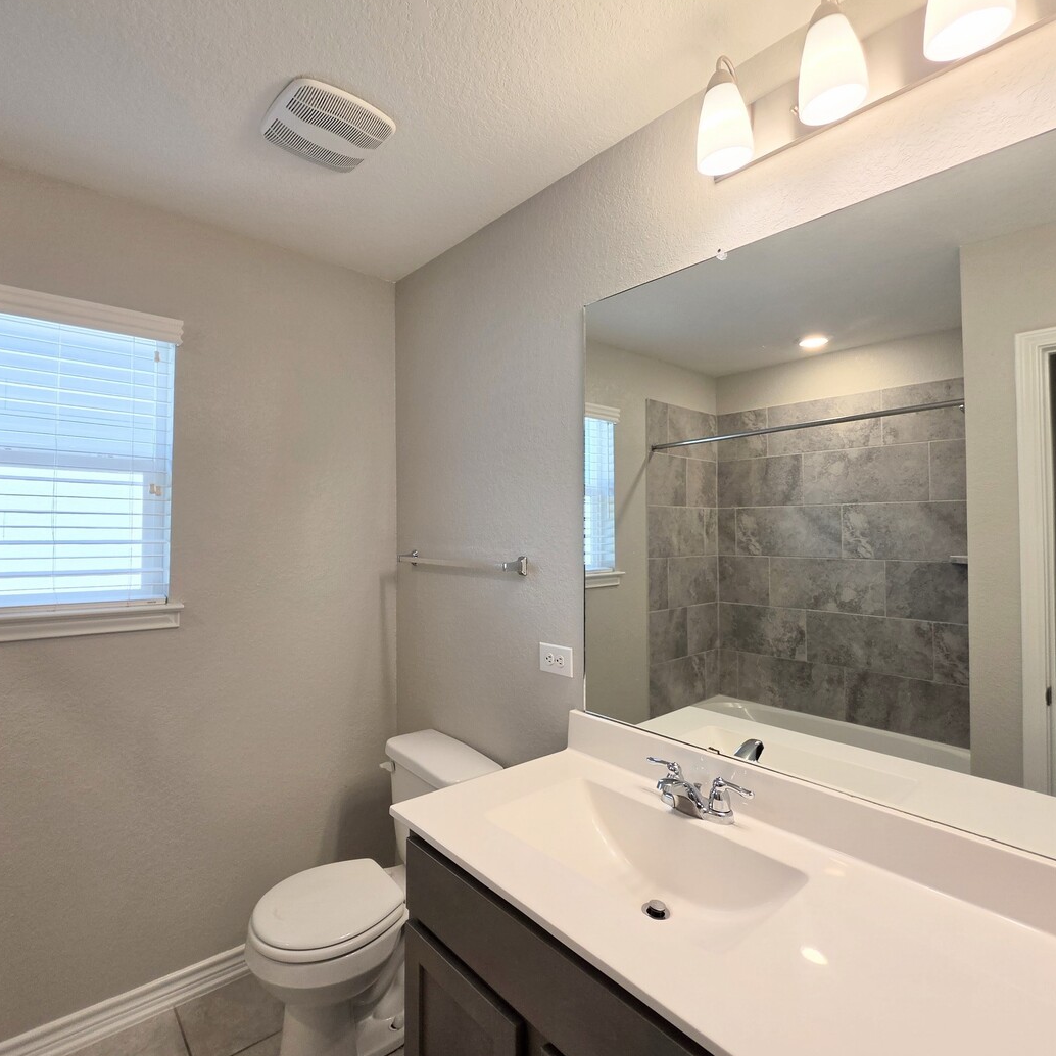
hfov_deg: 87.2
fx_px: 552
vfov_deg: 87.4
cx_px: 478
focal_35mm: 16
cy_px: 521
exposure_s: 1/120
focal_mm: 2.2
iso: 32
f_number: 1.9
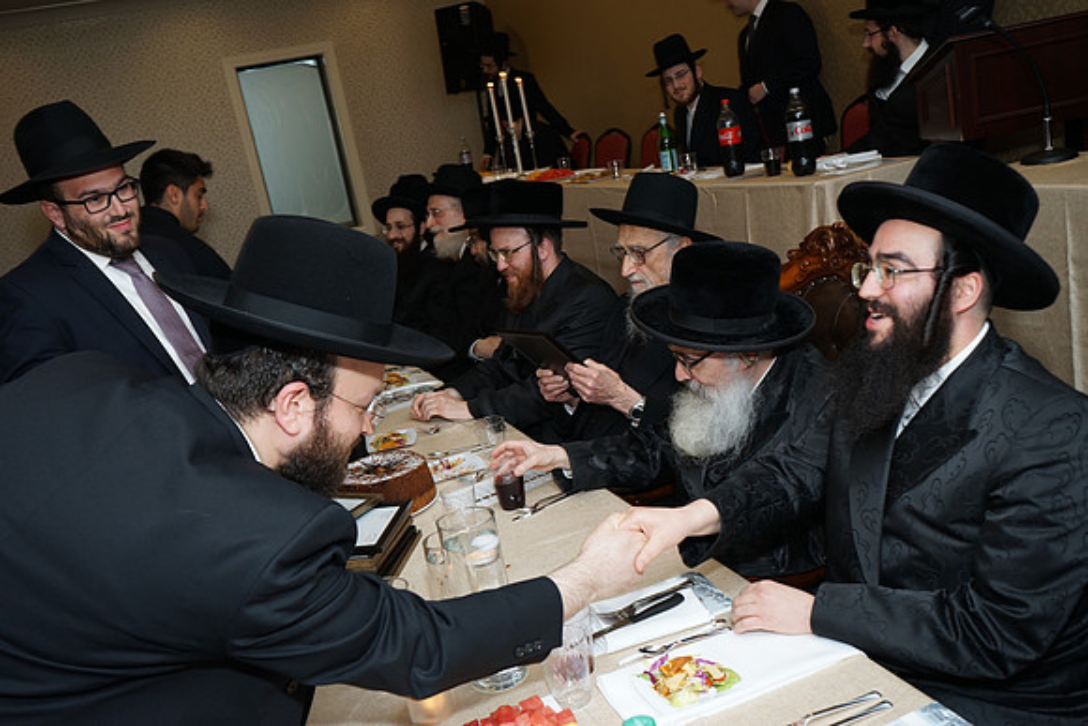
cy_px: 363
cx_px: 544
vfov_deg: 40.0
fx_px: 998
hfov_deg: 57.2
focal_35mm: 33
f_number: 6.3
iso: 640
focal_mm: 33
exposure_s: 1/100
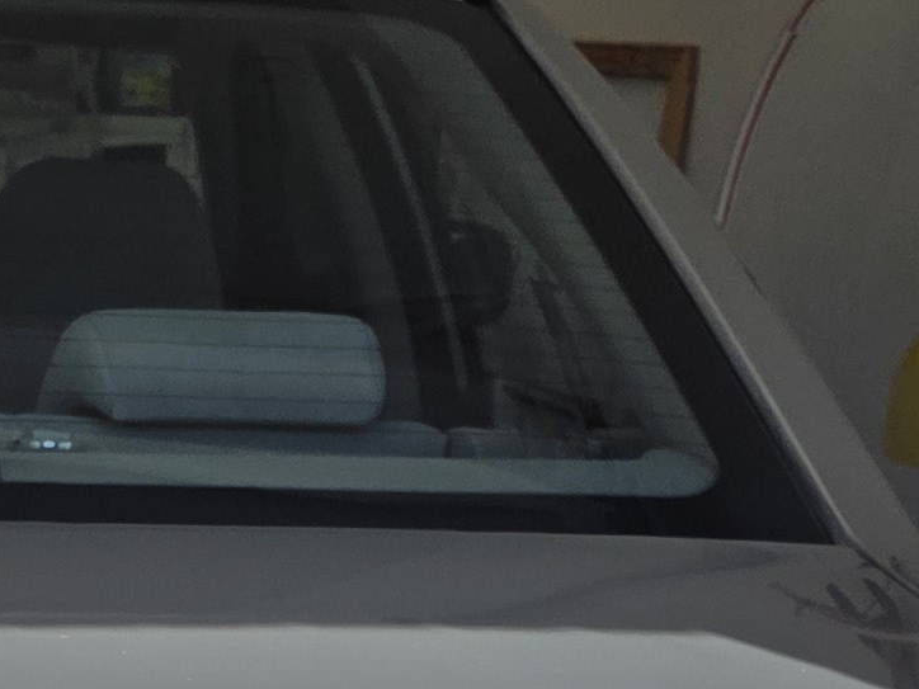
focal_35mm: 127
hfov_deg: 15.3
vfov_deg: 11.0
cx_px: 15
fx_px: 3372
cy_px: 1183
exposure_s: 1/7944
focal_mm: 6.3
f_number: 1.7
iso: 50
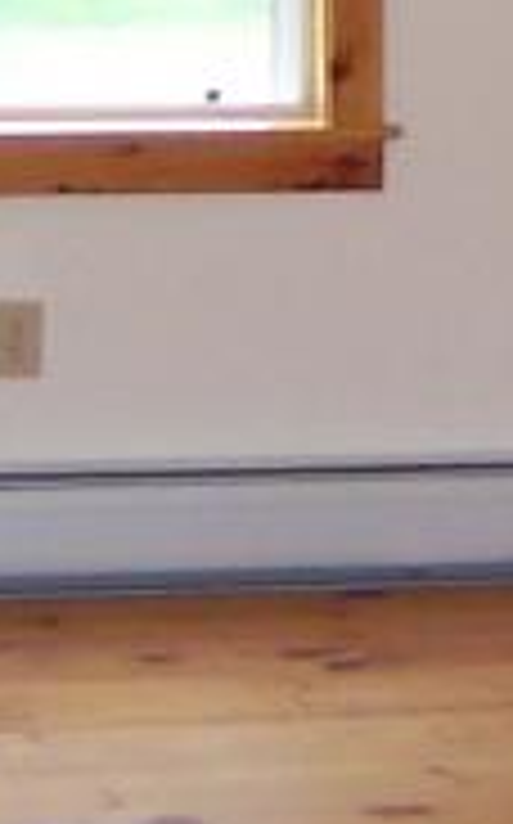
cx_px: 922
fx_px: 4798
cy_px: -122
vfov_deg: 9.7
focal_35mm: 214
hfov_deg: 6.0
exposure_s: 1/60
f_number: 2.8
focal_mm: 5.6
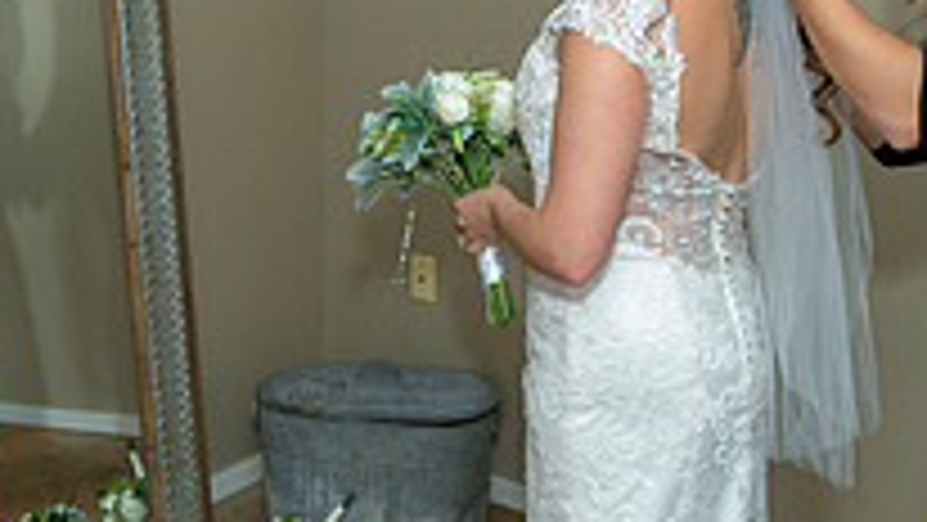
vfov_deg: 24.0
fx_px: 1229
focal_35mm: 50
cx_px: 338
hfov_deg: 41.0
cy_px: 225
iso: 1250
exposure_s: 1/200
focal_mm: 17
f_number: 3.5
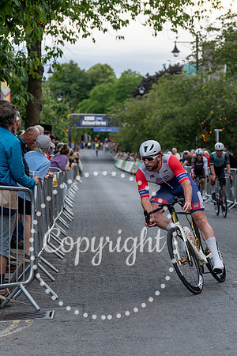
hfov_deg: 13.0
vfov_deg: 19.5
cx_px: 141
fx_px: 1037
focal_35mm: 105
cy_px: 178
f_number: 3.5
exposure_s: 1/800
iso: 1600
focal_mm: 70
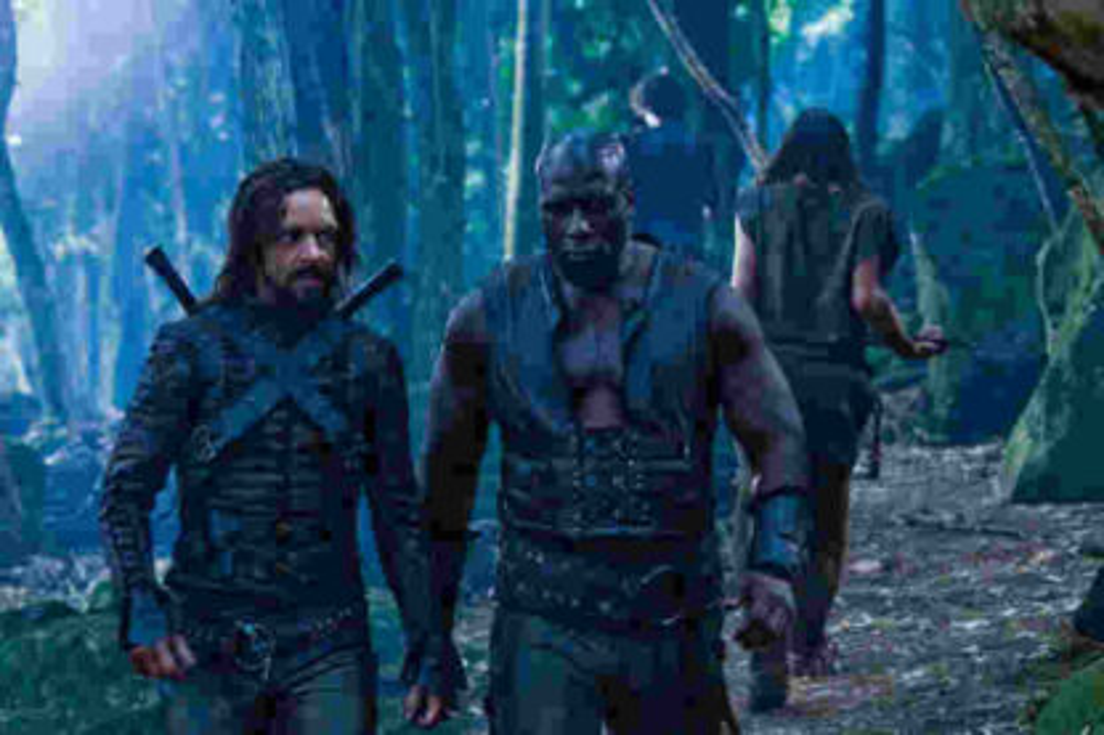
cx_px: 552
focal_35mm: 158
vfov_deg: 8.7
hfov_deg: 13.0
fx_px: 4828
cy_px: 368
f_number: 4.5
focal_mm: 105
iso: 1250
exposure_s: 1/200
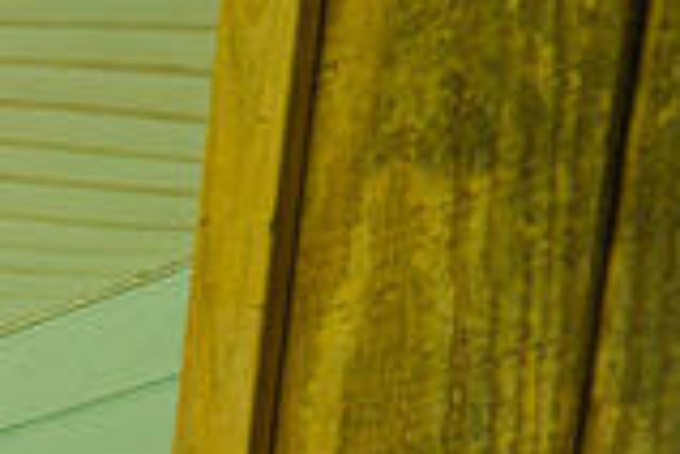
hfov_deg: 12.4
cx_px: -1232
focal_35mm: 90
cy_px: 1111
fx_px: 1700
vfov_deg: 12.0
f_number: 4
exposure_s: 1/1600
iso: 1000
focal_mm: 14
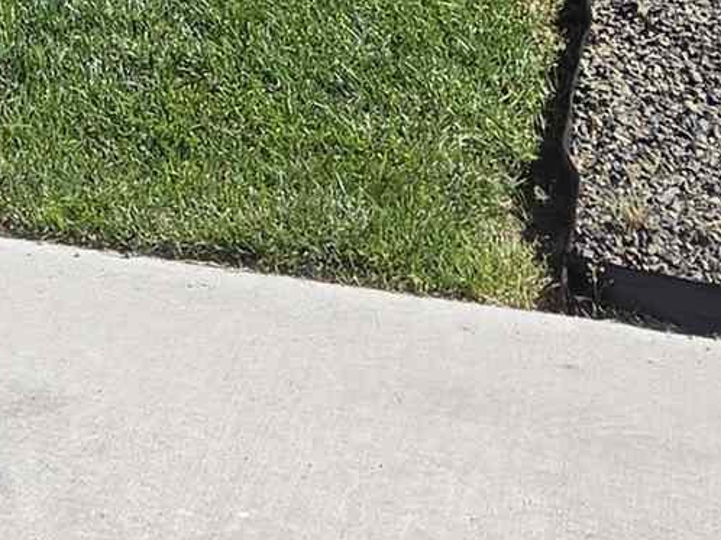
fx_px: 2956
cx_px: -614
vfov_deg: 9.4
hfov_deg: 12.6
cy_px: -720
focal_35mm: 142
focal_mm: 5.4
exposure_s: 1/4153
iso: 80
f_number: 1.8
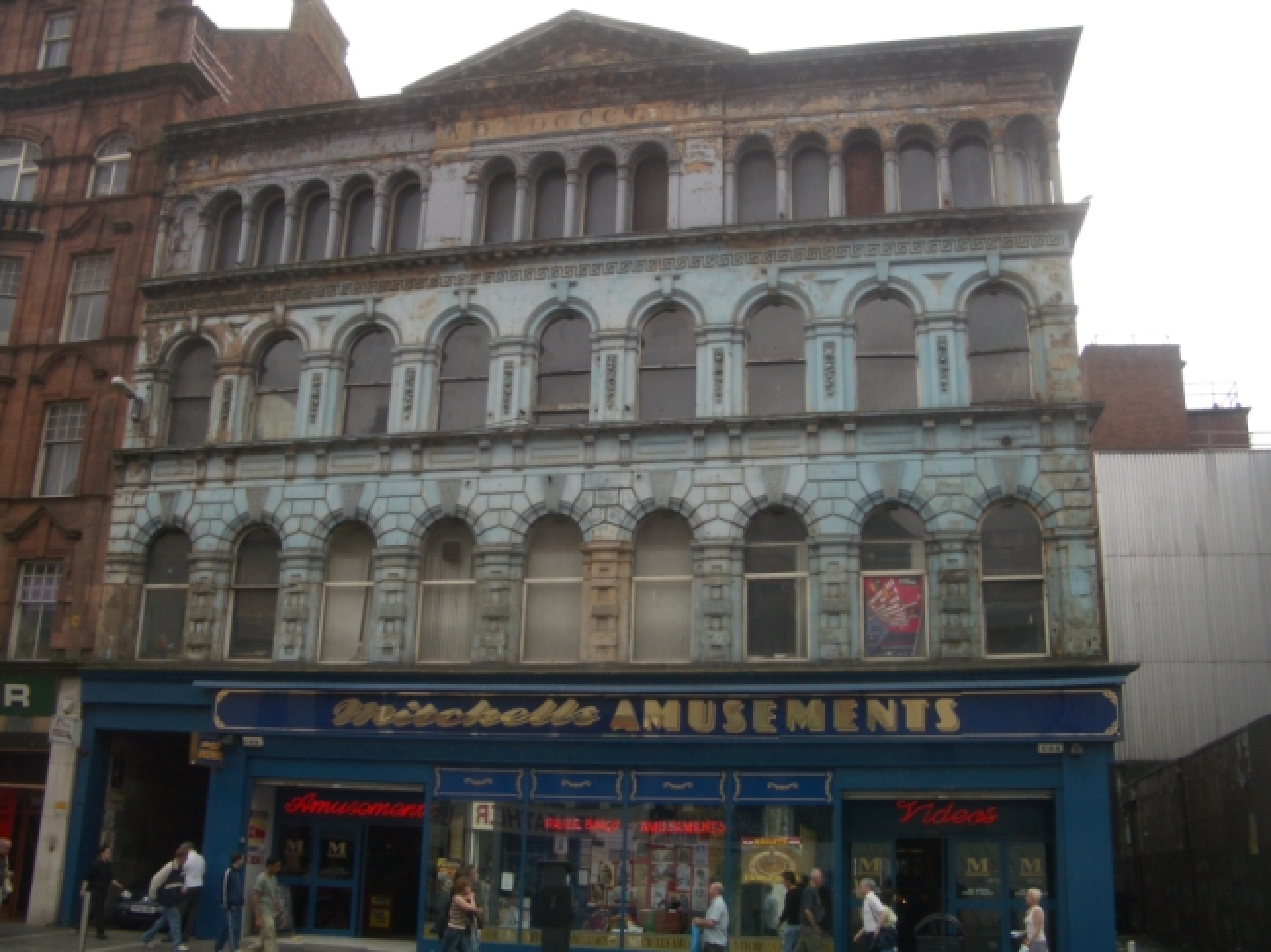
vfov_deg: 40.7
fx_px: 1285
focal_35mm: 35
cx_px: 636
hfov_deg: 52.6
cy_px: 476
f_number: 4.3
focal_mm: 5.8
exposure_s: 1/320
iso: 50
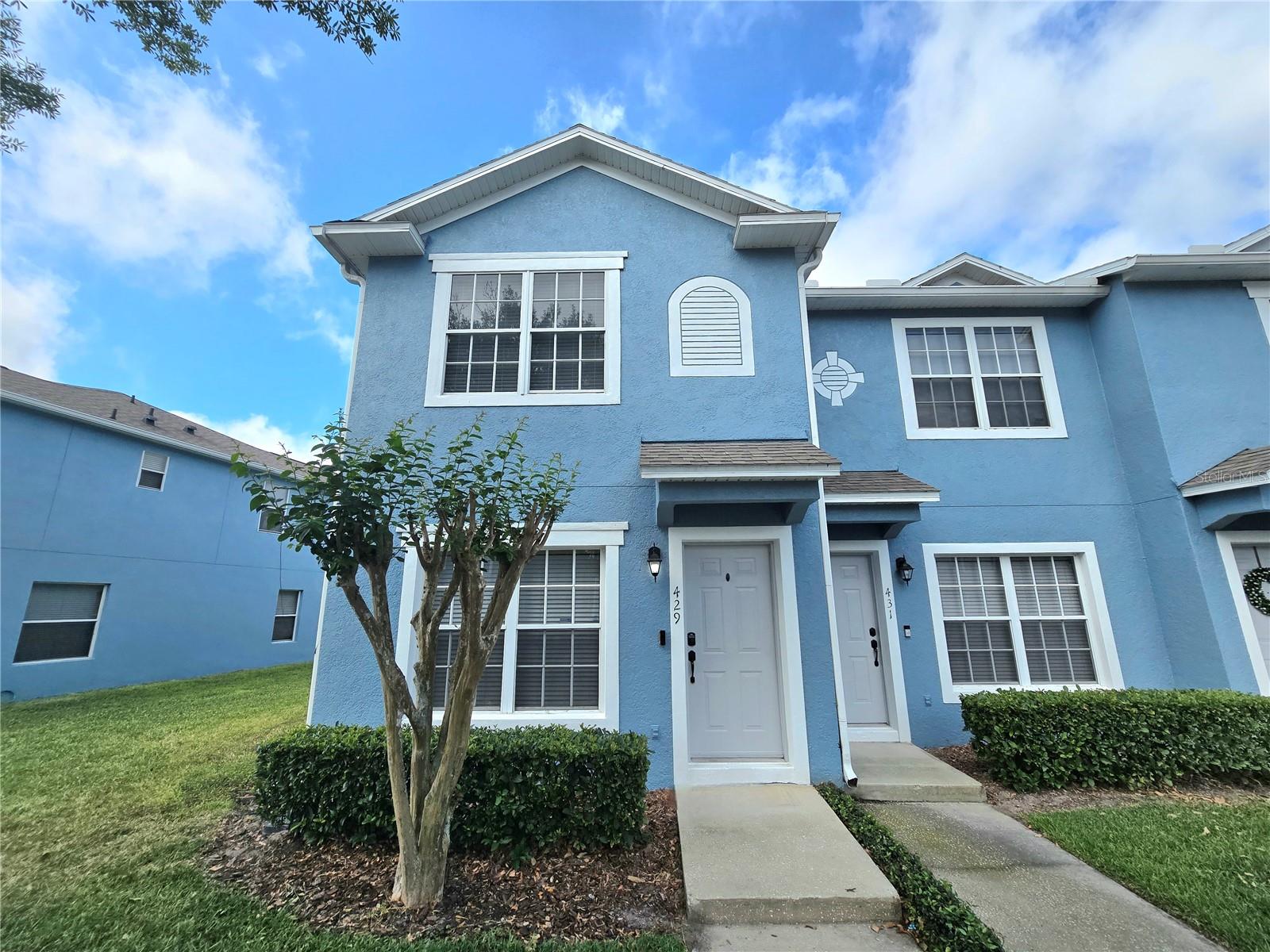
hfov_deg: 106.2
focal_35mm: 13
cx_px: 635
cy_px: 476
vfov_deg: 89.9
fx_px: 477
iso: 50
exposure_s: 1/1667
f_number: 2.2
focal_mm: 2.2
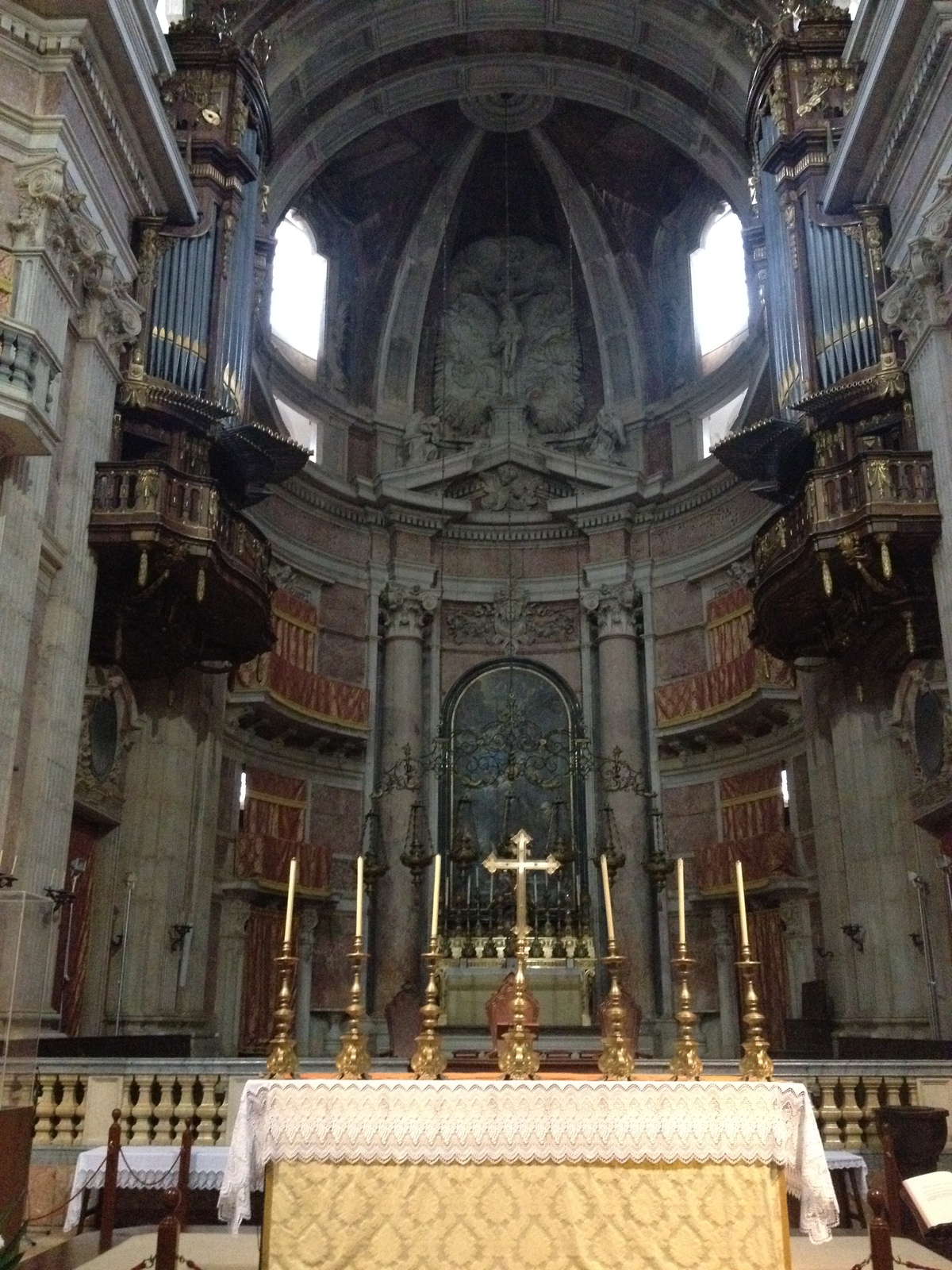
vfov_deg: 52.6
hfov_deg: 40.7
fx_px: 1283
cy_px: 635
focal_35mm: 35
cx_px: 476
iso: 800
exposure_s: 1/15
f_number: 2.4
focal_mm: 4.28
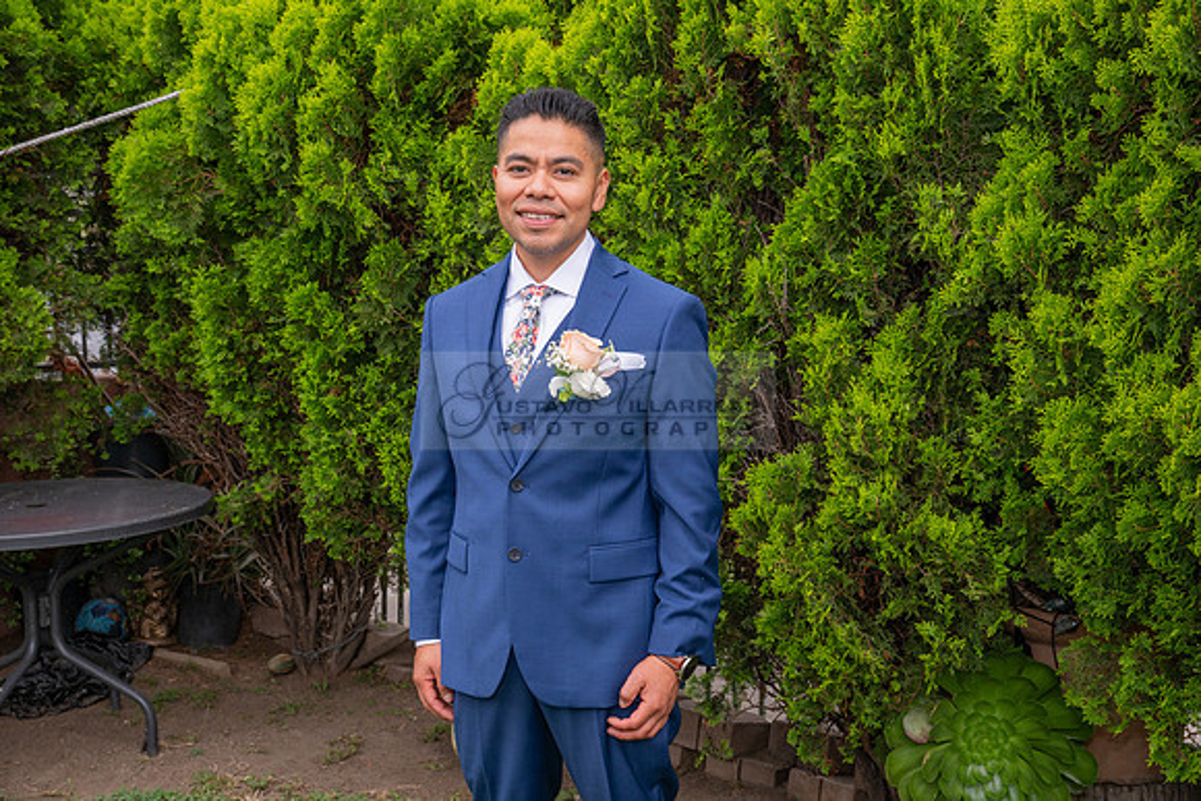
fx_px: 1301
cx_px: 600
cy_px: 400
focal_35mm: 39
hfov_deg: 49.5
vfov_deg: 34.2
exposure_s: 1/160
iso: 250
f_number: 8
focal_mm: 39
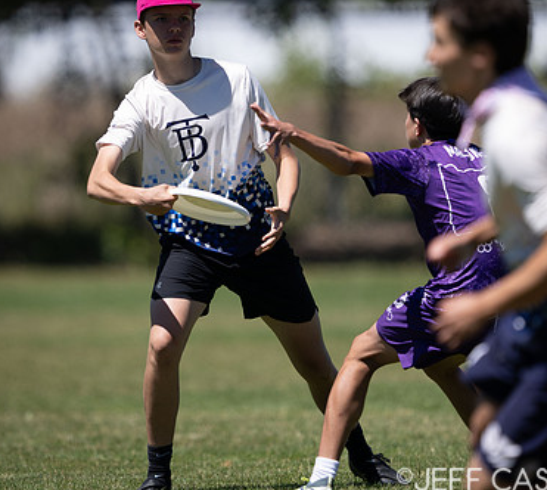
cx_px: 199
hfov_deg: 2.0
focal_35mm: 906
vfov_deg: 1.8
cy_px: 182
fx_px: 15370
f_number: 2.8
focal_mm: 400
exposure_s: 1/2000
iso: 100
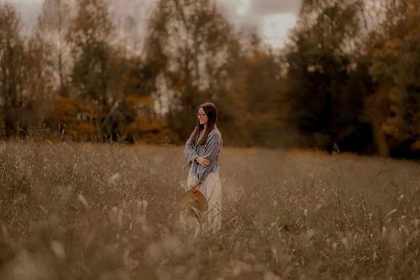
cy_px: 140
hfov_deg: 23.9
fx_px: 992
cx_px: 210
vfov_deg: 16.1
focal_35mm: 85
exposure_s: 1/3200
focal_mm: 85
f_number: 1.4
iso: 200
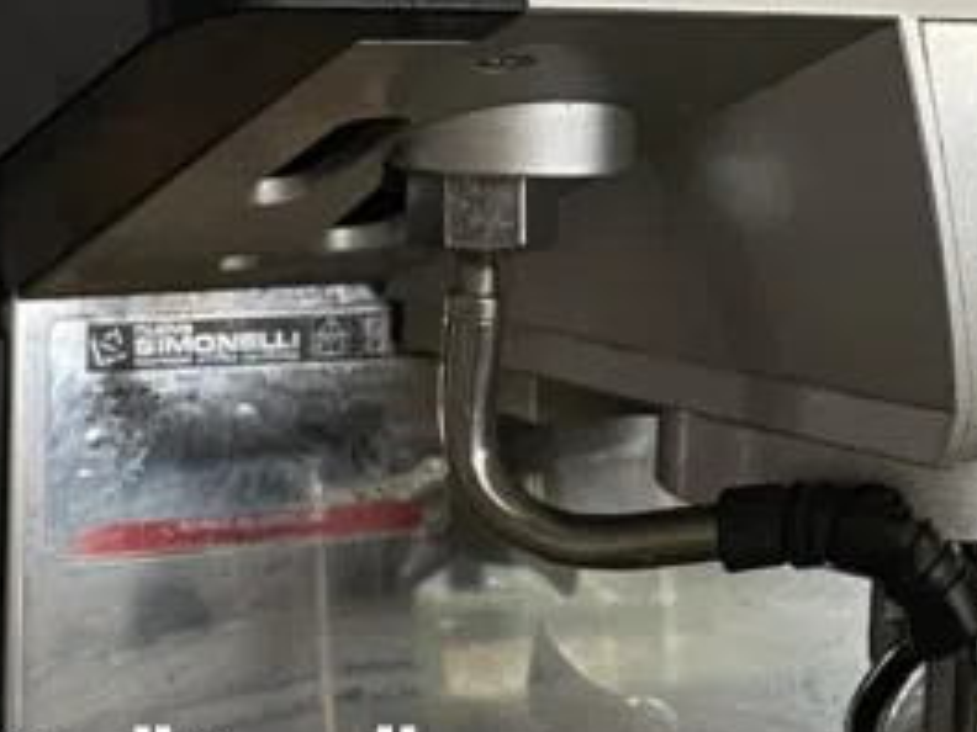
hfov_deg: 28.8
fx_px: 1778
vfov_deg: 23.1
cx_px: 973
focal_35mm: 63
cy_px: 192
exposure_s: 1/50
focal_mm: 4.2
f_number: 1.6
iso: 80
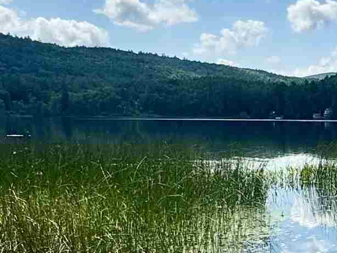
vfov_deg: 20.3
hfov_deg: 25.7
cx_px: 369
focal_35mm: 70
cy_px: 258
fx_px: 682
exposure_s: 1/2985
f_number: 2.2
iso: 50
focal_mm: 2.22
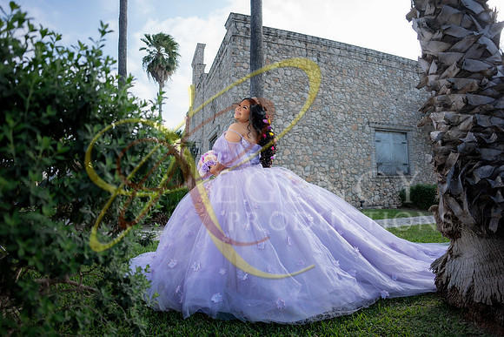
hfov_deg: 84.0
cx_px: 252
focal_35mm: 20
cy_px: 168
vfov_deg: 62.0
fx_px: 280
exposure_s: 1/640
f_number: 2.8
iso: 125
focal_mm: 20
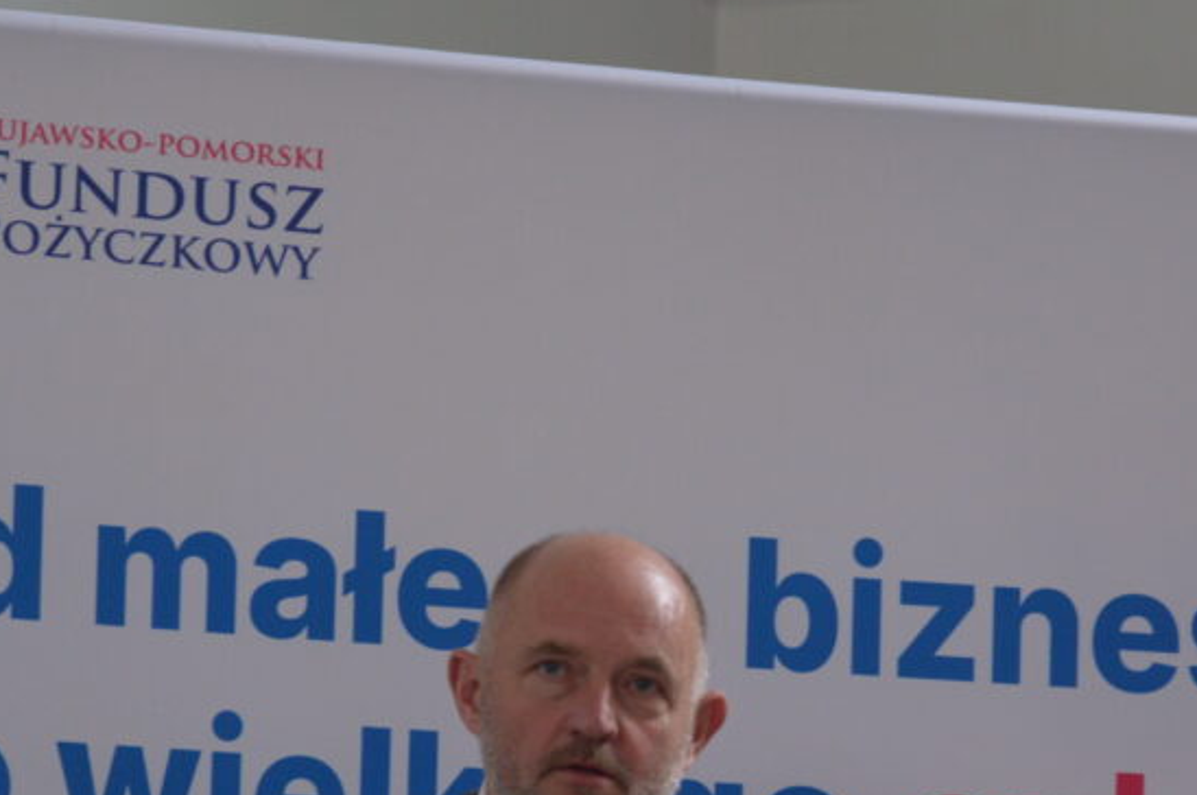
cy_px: 681
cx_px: 755
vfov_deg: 5.4
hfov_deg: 8.2
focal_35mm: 252
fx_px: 8369
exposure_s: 1/40
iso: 800
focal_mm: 85
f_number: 5.6
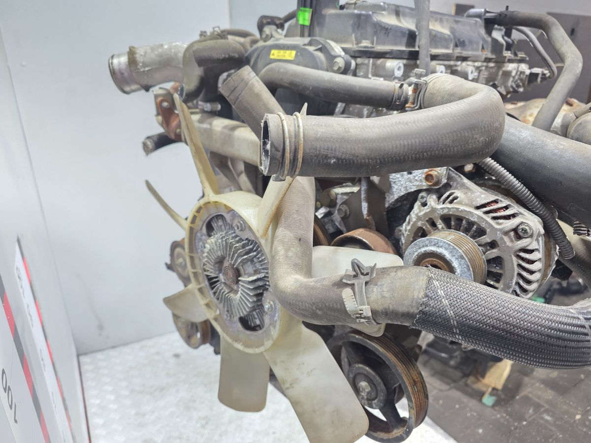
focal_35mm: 23
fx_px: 393
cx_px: 296
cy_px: 222
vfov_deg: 58.9
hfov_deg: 73.9
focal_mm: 6.3
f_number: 1.7
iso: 500
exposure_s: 1/100
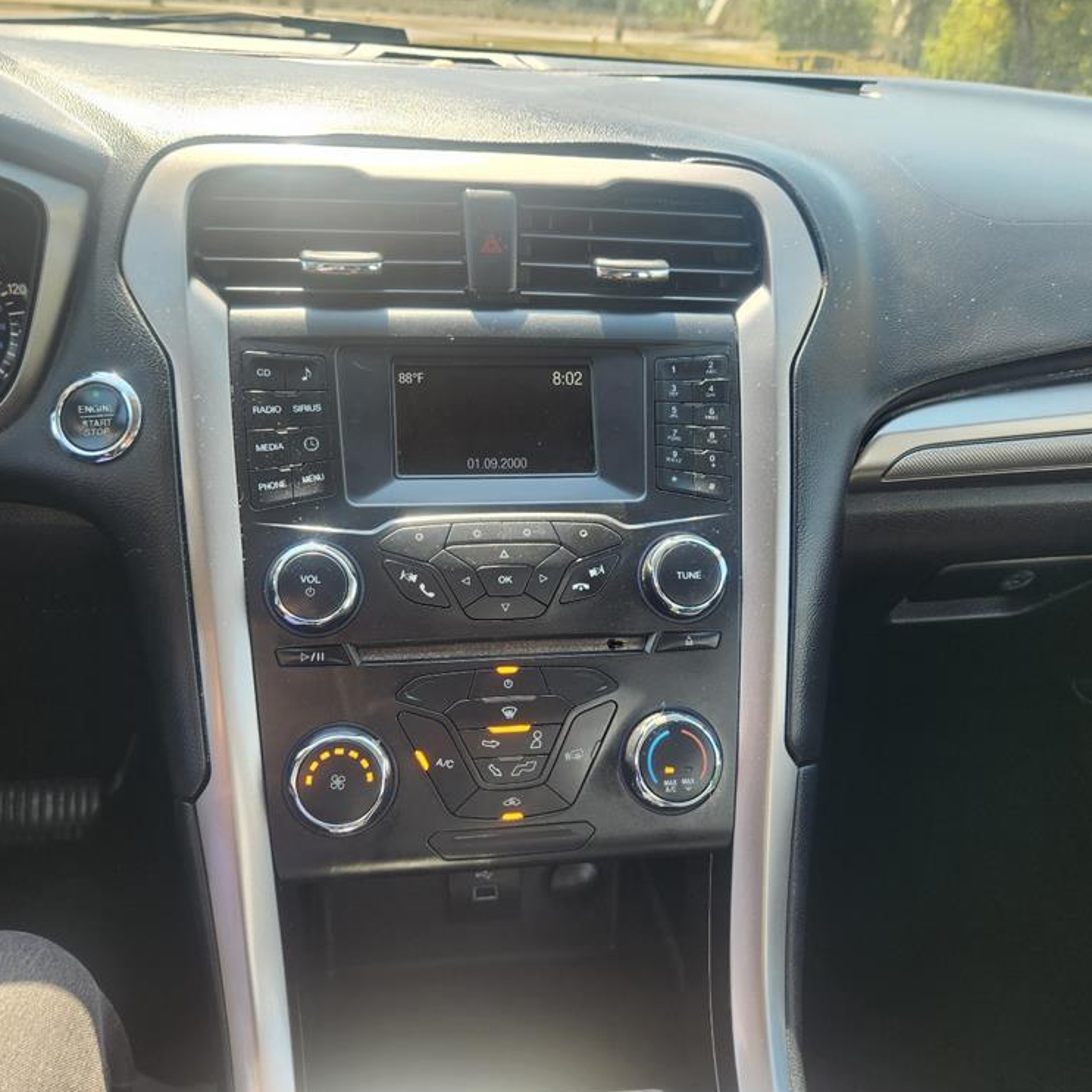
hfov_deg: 57.3
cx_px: 536
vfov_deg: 57.3
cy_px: 545
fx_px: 999
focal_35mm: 28
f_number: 1.8
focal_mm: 5.4
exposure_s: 1/182
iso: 32
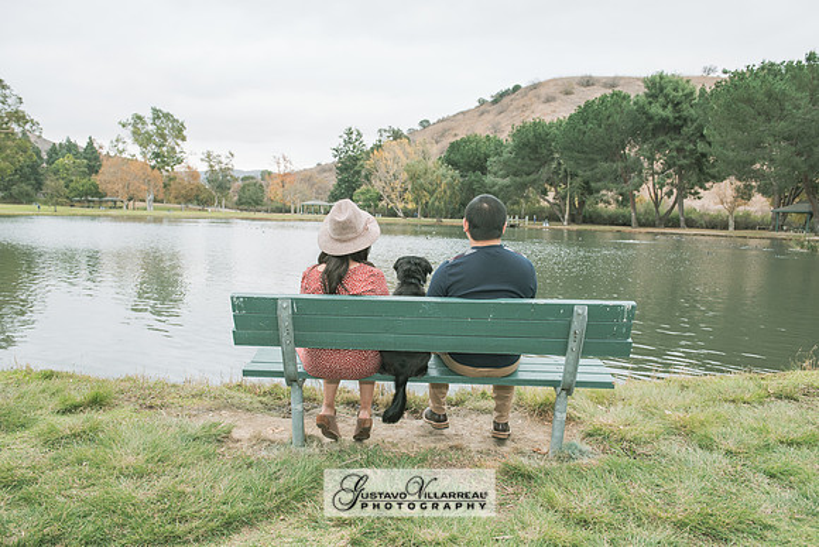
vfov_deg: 48.0
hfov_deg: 67.4
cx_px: 410
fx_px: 614
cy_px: 274
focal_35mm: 27
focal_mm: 27
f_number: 5
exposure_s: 1/125
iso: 500
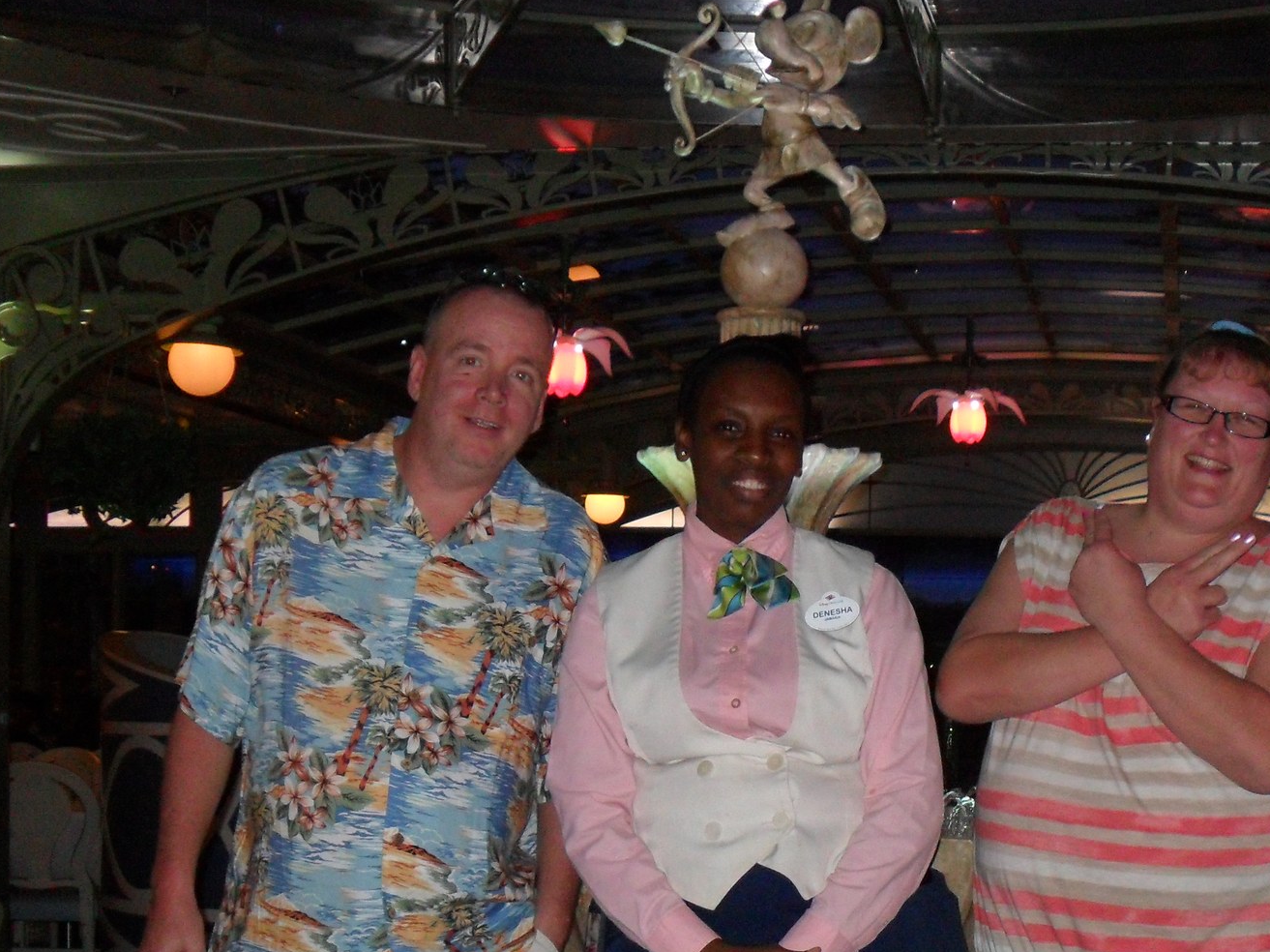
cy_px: 805
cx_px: 862
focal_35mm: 64
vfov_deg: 22.5
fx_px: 2347
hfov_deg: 30.0
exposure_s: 1/45
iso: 200
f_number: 3
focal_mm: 6.3
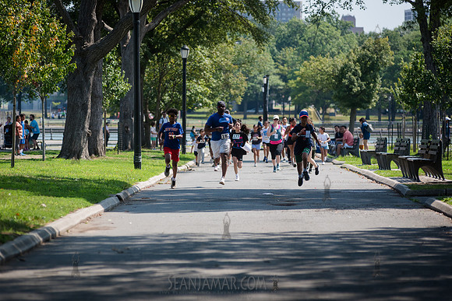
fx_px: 2522
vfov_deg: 6.8
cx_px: 225
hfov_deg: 10.2
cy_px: 150
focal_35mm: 201
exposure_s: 1/2000
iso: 500
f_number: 5
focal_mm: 200
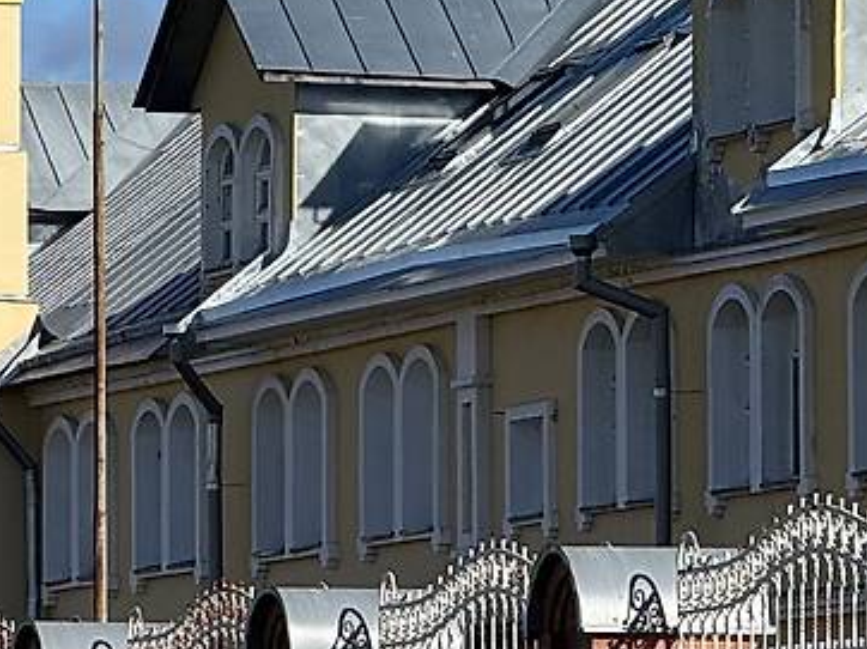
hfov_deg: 4.9
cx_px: -496
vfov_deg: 3.7
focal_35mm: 398
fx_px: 9962
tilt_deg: +4.5
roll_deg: -0.1
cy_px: 393
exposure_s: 1/2611
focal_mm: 15.66
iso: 50
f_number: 2.8
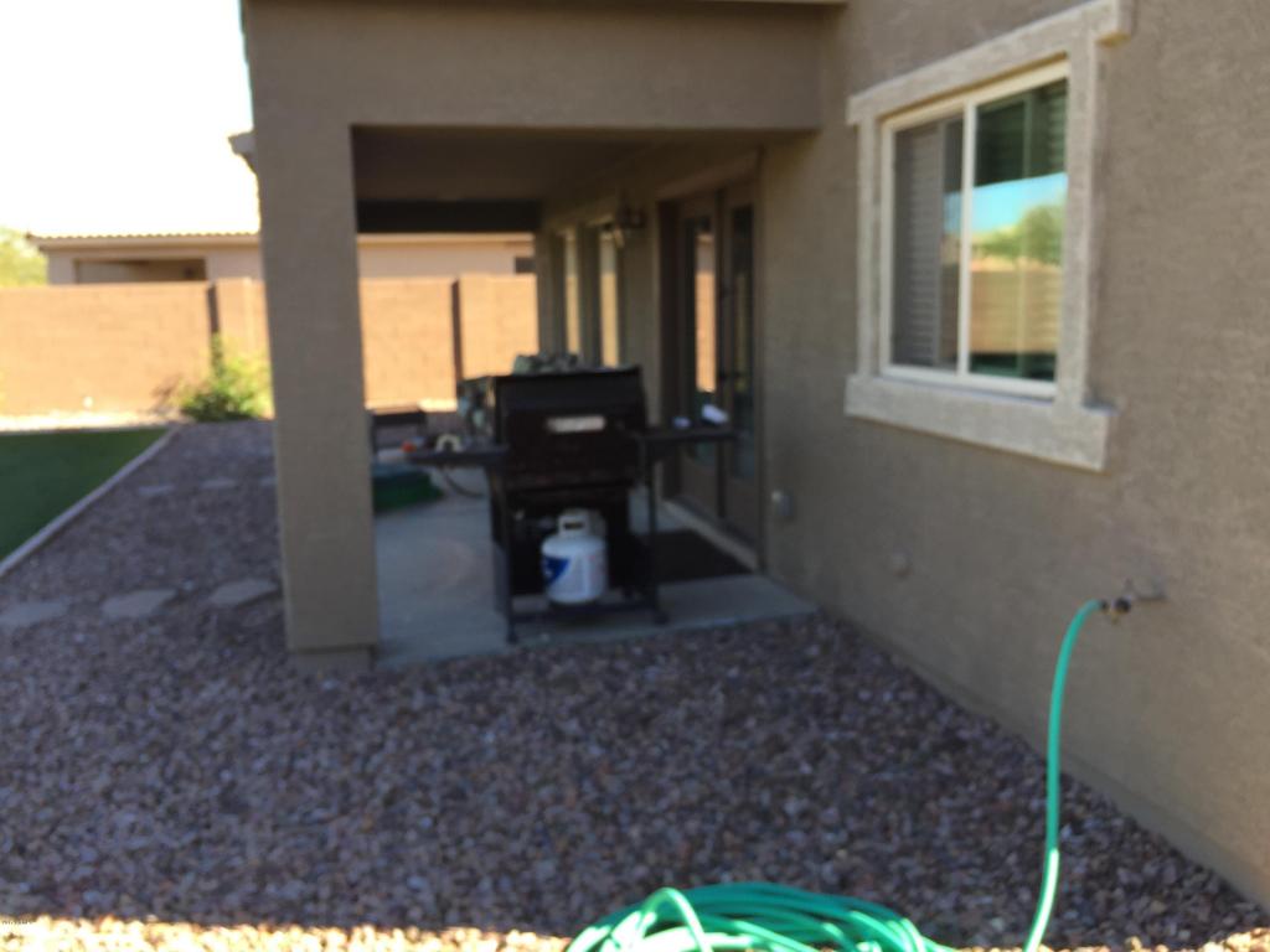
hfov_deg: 61.7
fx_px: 1064
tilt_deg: -7.2
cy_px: 476
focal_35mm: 29
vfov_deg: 48.2
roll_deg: +0.0
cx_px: 635
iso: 32
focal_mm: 4.15
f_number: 2.2
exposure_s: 1/260
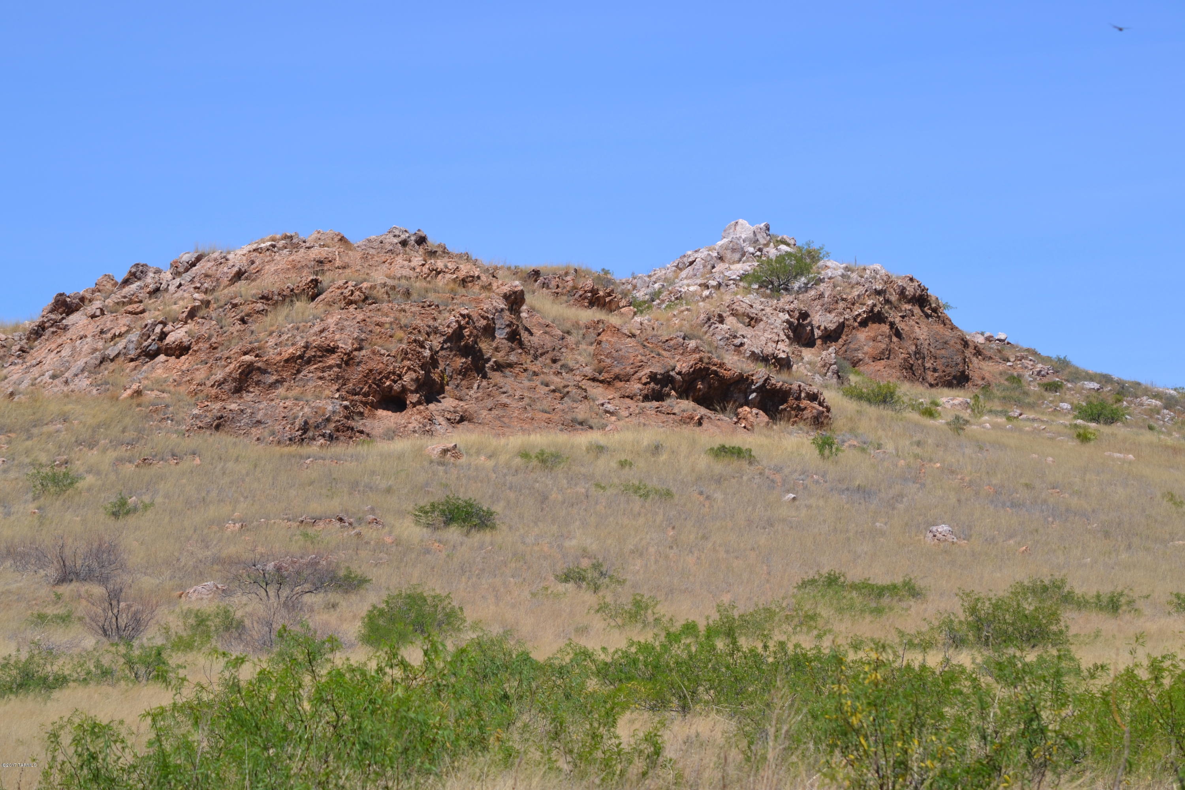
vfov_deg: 8.3
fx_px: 5431
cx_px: 592
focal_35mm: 165
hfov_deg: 12.5
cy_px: 395
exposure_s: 1/320
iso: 100
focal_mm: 110
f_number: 9
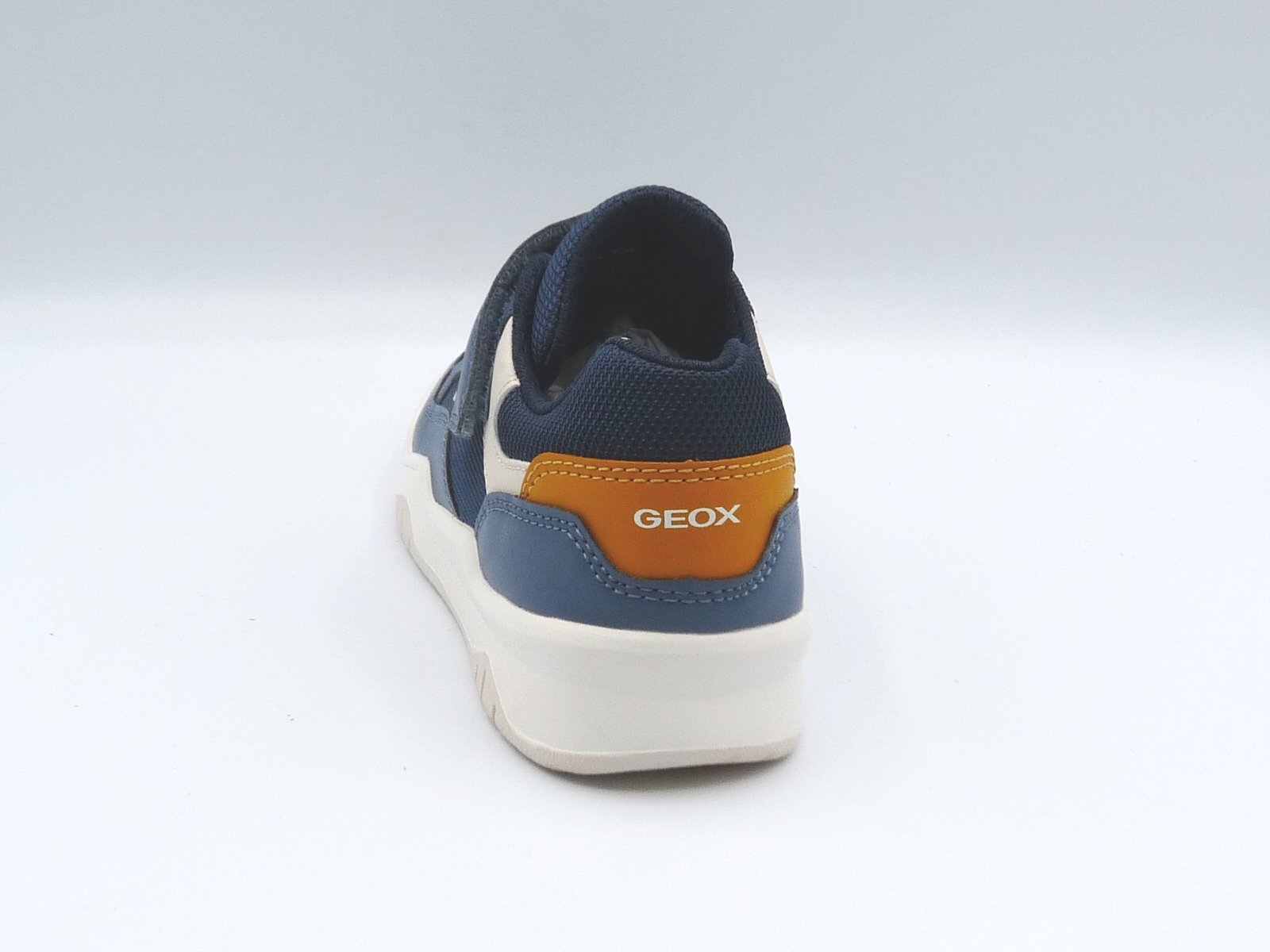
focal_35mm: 49
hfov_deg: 38.9
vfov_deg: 29.7
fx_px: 1798
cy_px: 476
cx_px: 635
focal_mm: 4.8
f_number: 5
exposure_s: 1/200
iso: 100
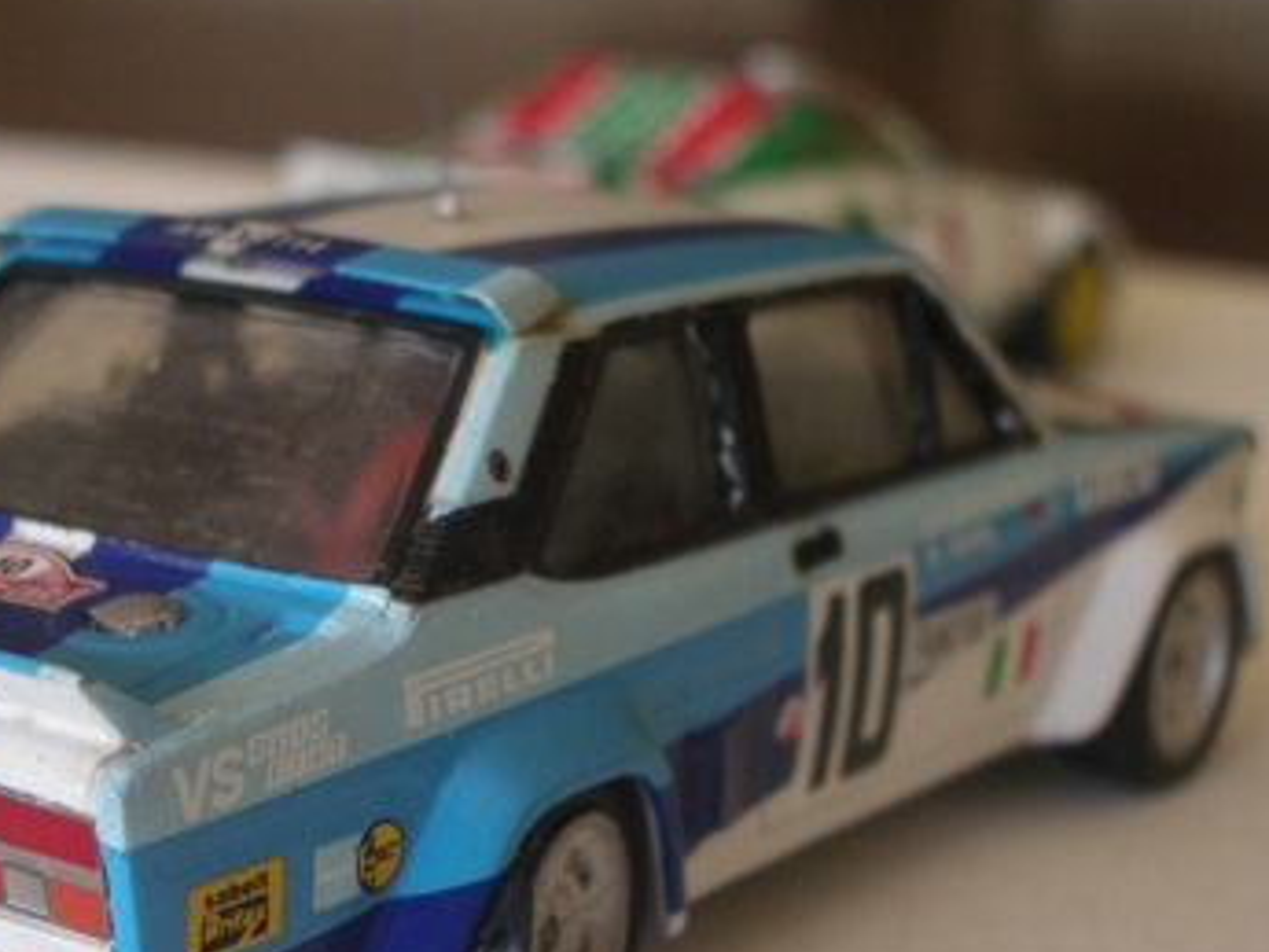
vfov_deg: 16.0
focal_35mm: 92
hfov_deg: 21.2
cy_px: 680
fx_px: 3374
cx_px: 360
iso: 160
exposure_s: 1/80
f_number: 3.5
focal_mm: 10.2
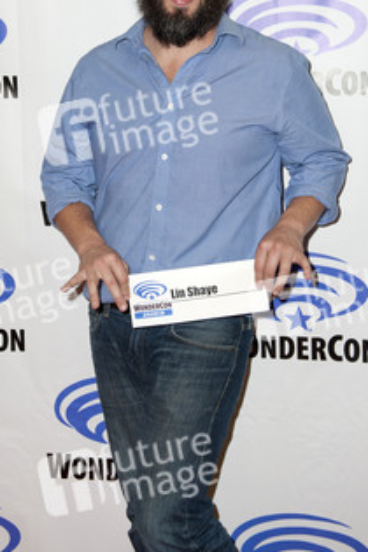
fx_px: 935
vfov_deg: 32.7
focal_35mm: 61
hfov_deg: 22.3
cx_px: 180
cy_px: 212
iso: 400
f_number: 4
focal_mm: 48
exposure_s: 1/400
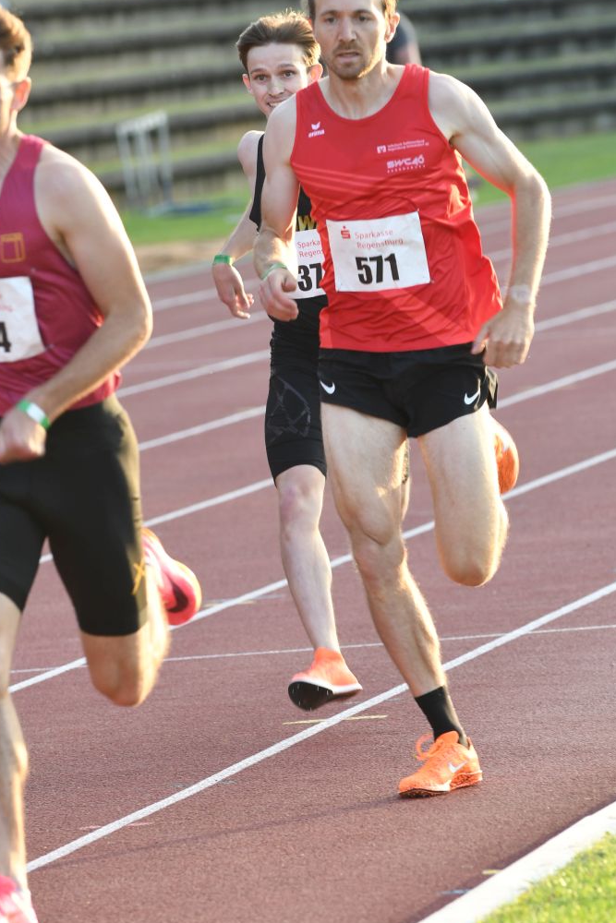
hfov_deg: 3.8
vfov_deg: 5.7
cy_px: 381
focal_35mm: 360
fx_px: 9236
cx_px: 326
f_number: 5.6
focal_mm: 200
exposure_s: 1/320
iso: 720
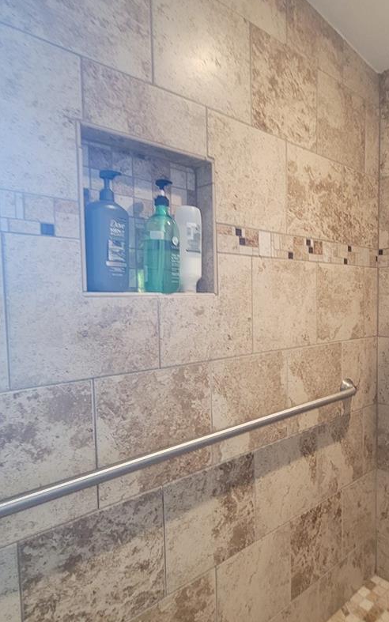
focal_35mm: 21
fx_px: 356
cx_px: 317
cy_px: 319
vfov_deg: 82.3
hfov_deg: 53.1
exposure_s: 1/30
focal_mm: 2.2
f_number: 2.2
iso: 320
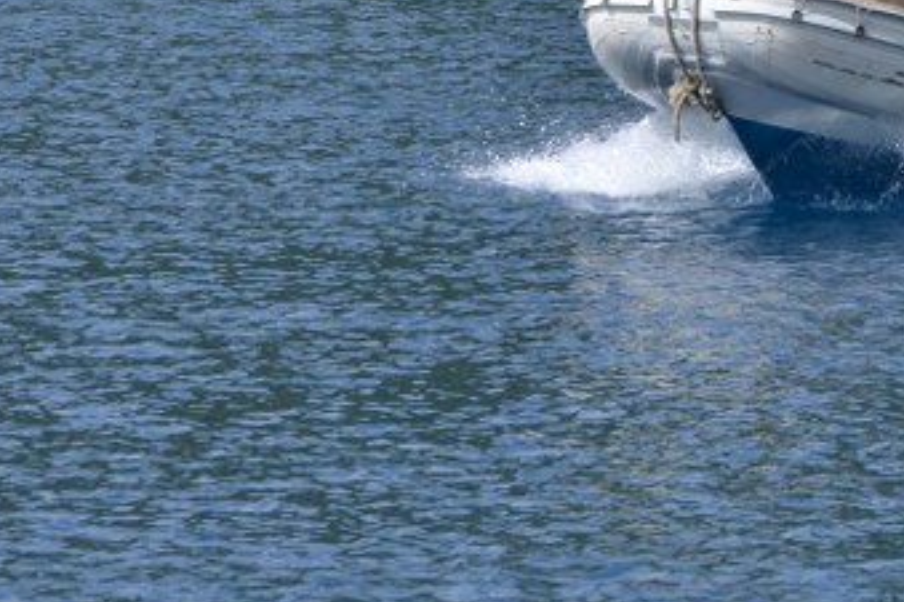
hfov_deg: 2.9
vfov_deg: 1.9
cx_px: 885
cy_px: -294
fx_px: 17802
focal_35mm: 709
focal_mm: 200
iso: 100
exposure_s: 1/250
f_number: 10
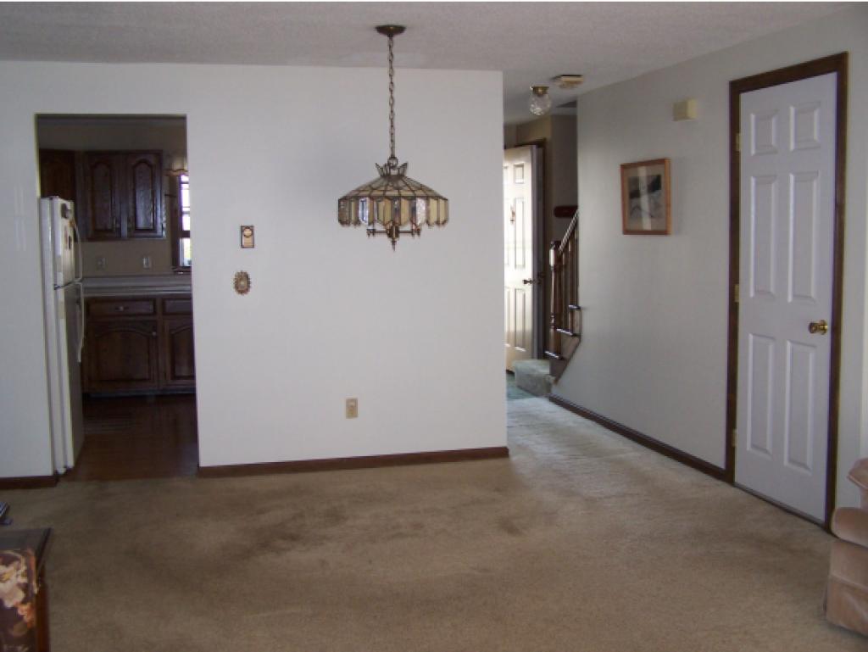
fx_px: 953
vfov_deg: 37.8
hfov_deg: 49.0
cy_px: 326
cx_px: 434
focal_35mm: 38
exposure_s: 1/60
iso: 140
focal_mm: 6.3
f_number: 2.8
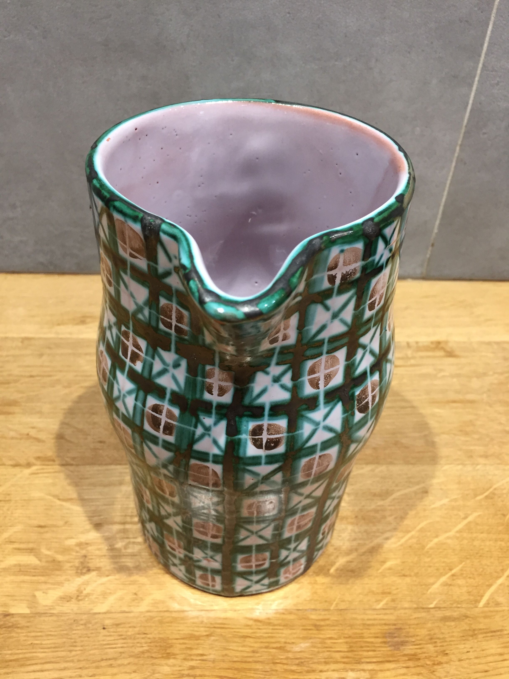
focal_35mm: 29
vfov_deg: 61.7
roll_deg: -2.3
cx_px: 254
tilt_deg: -41.0
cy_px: 340
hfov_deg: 48.2
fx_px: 569
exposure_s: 1/33
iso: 160
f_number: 2.2
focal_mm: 4.15
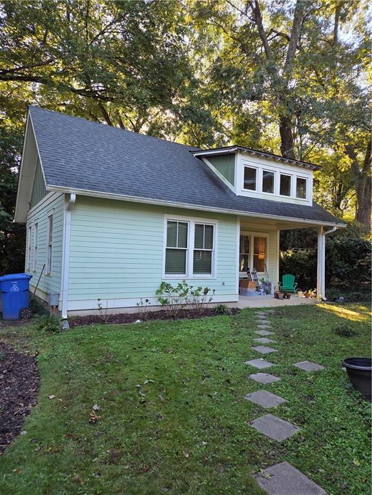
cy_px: 248
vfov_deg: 73.9
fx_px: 330
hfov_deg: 58.9
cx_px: 186
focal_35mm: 23
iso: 64
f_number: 1.8
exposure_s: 1/180
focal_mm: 5.4
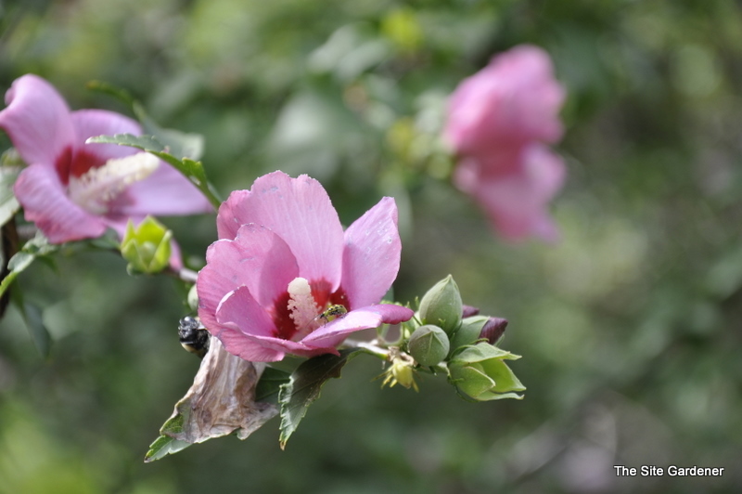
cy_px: 247
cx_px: 371
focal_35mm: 158
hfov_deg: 13.1
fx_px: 3244
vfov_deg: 8.7
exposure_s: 1/200
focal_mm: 105
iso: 200
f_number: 7.1
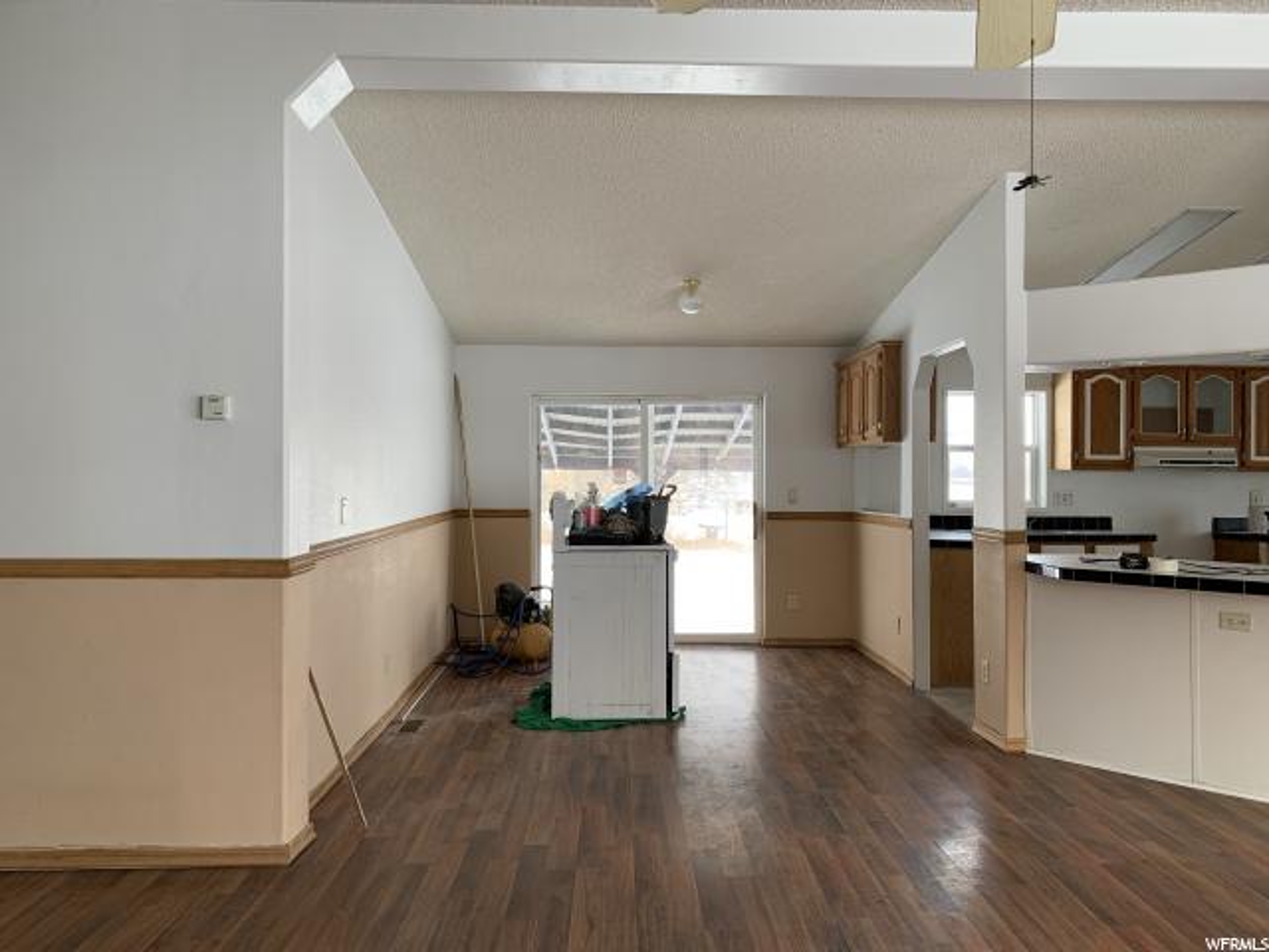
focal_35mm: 26
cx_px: 634
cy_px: 476
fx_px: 953
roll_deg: -0.4
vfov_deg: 53.1
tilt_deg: +1.6
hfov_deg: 67.3
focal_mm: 4.25
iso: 50
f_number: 1.8
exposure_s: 1/121
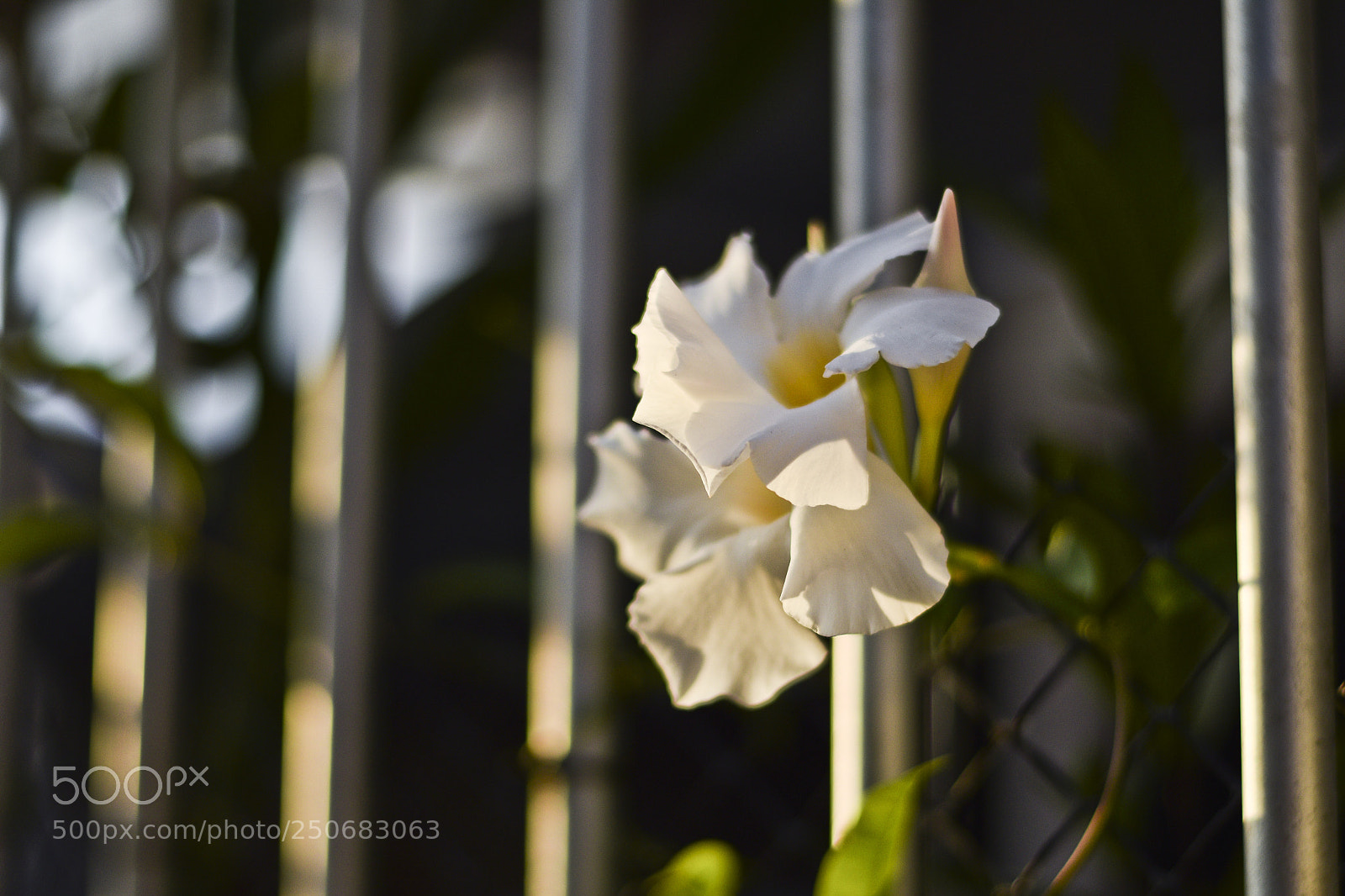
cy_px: 448
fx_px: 2801
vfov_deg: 18.2
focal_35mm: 75
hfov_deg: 27.0
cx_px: 672
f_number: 1.8
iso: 100
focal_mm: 50
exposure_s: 1/3200
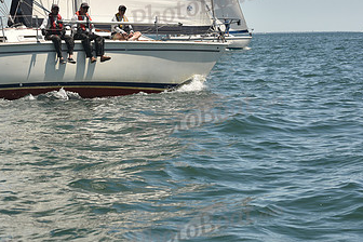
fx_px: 1220
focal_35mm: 121
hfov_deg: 16.8
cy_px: 75
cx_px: 76
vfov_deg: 11.3
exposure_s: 1/800
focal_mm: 70
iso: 250
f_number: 6.3
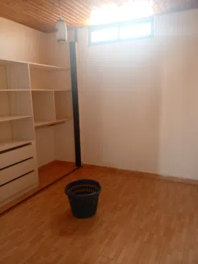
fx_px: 206
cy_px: 132
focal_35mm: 27
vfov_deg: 65.3
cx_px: 99
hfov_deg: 51.4
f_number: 1.6
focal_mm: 4.09
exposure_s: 1/25
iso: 461
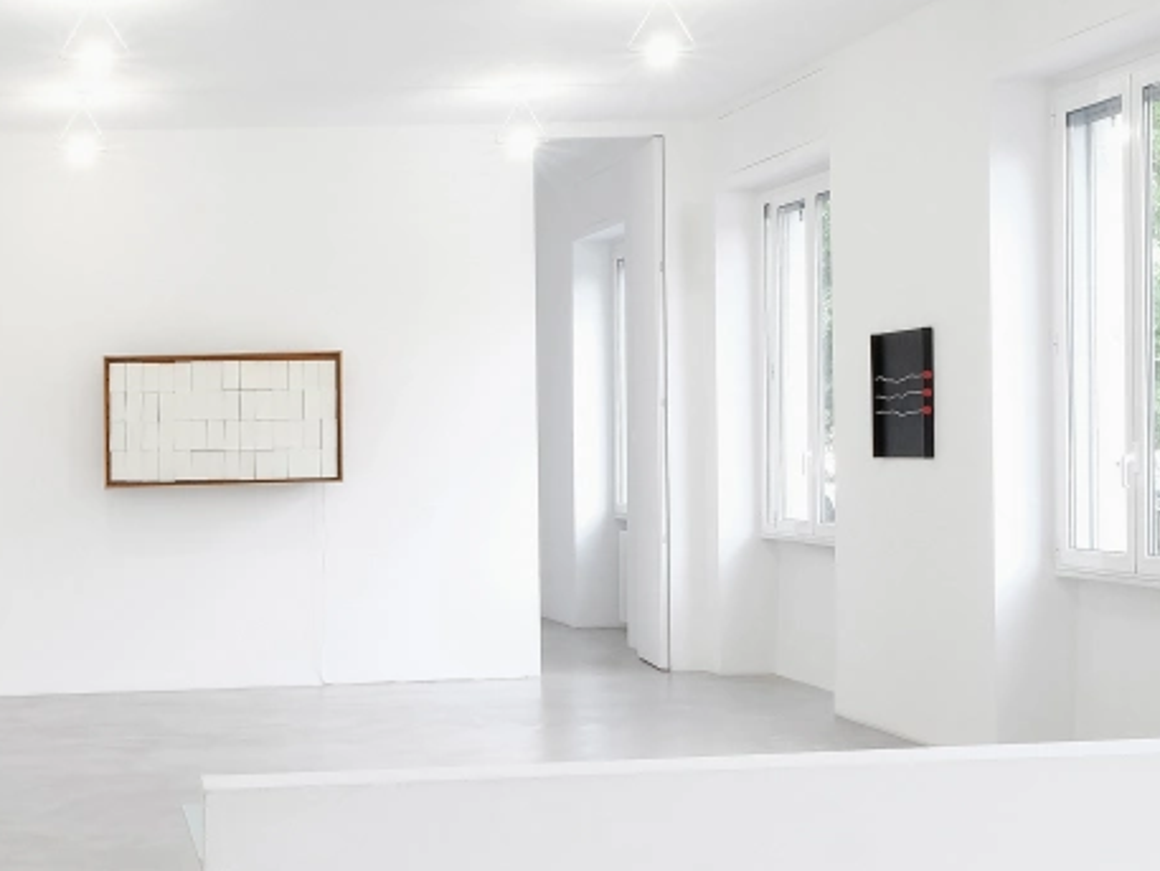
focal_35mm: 63
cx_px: 216
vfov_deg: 23.3
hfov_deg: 29.9
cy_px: 485
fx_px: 2112
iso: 250
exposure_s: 1
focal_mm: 20
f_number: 22
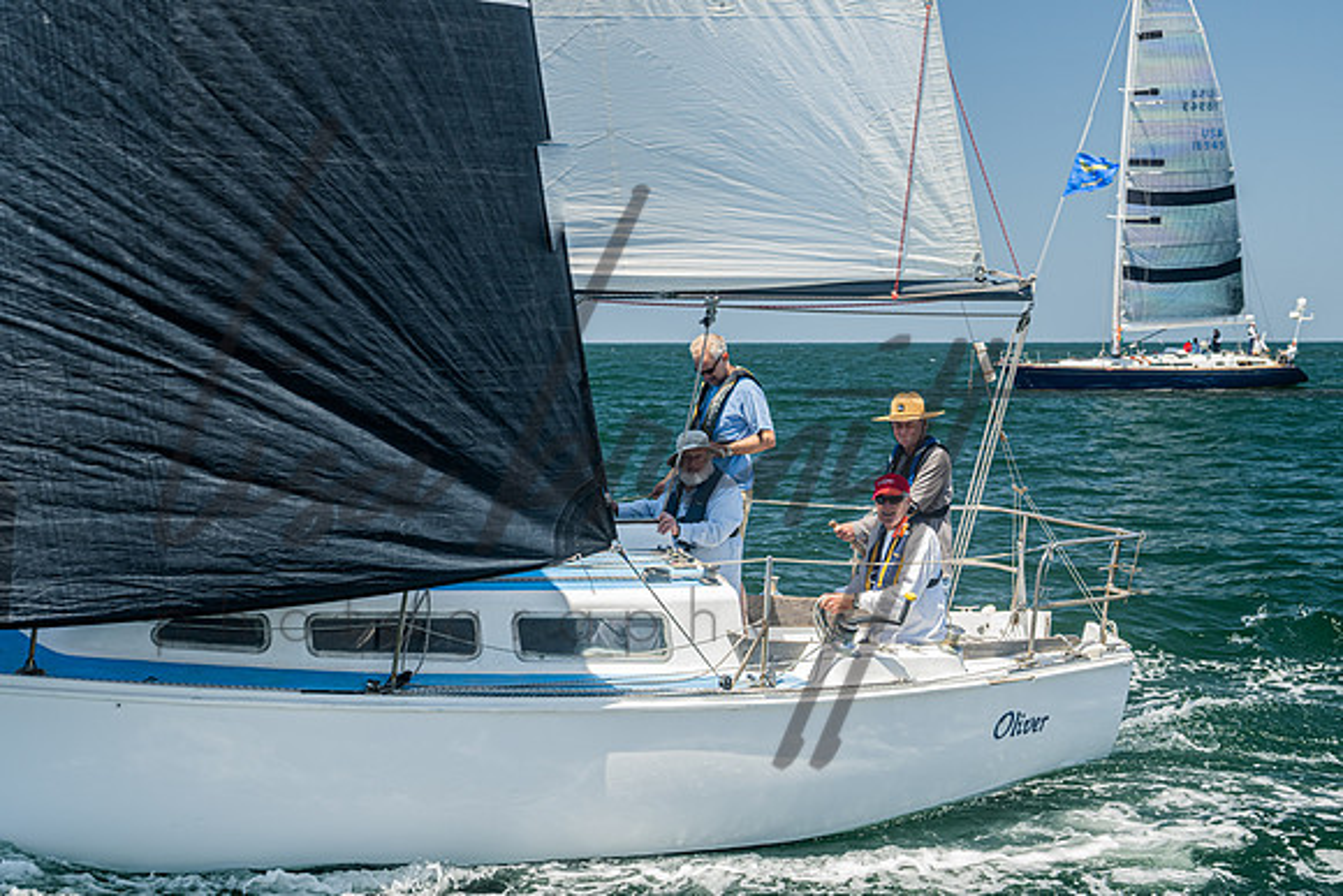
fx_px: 2496
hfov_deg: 30.1
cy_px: 372
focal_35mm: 67
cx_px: 729
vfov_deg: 20.3
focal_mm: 52
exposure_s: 1/400
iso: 320
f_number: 5.6
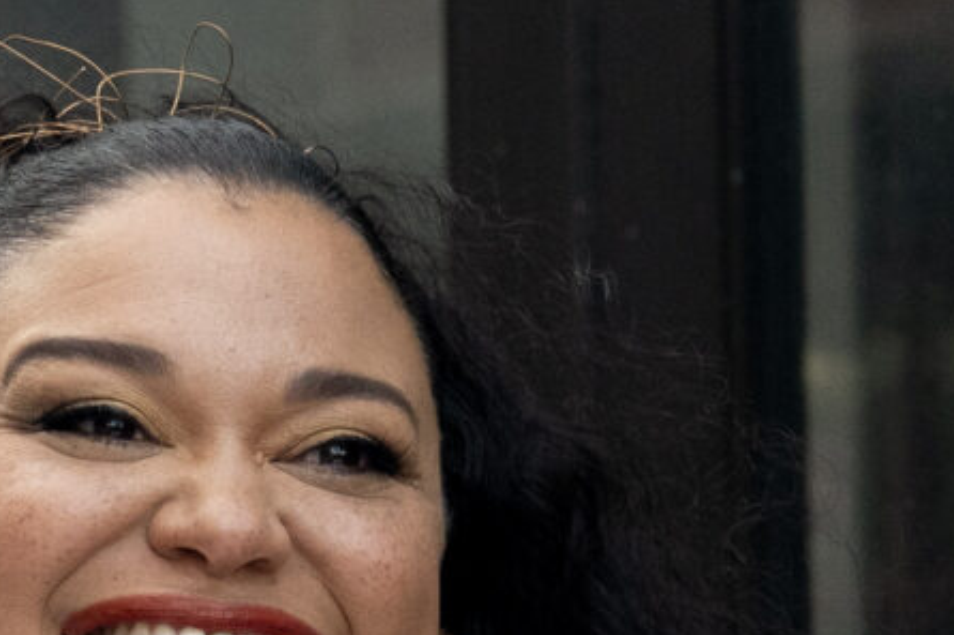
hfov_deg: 4.2
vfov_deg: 2.8
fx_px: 12927
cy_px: 965
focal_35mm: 488
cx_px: -453
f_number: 8
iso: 2000
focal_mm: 85
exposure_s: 1/320
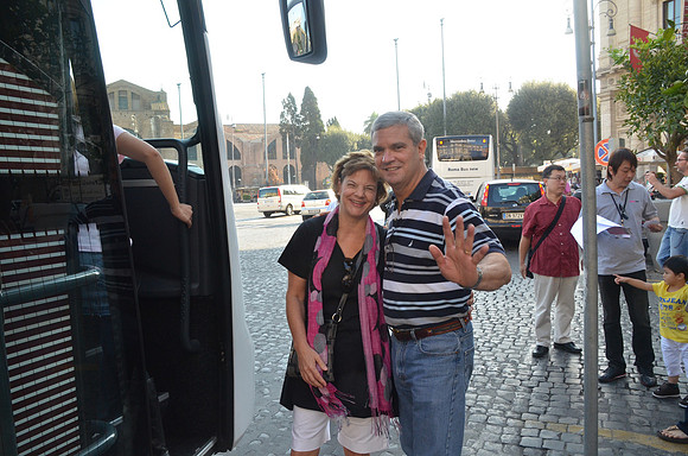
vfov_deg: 47.7
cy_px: 228
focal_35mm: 27
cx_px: 344
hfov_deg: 67.5
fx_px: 515
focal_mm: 18
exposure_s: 1/250
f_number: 8
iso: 1000
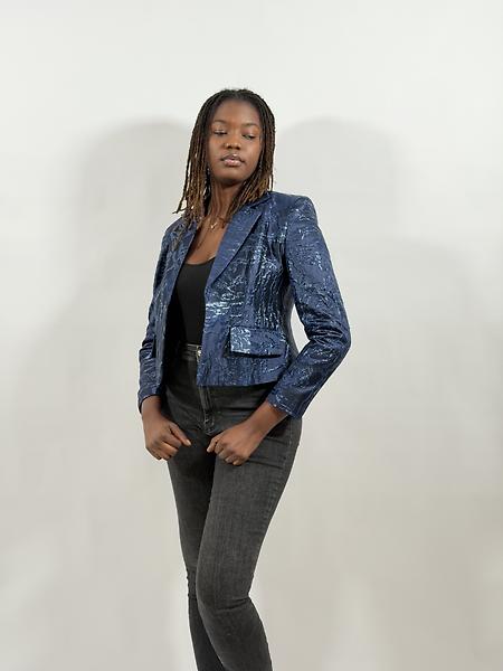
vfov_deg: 39.7
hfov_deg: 30.3
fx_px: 930
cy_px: 336
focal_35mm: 48
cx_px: 252
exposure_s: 1/50
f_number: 1.78
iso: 50
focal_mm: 6.76
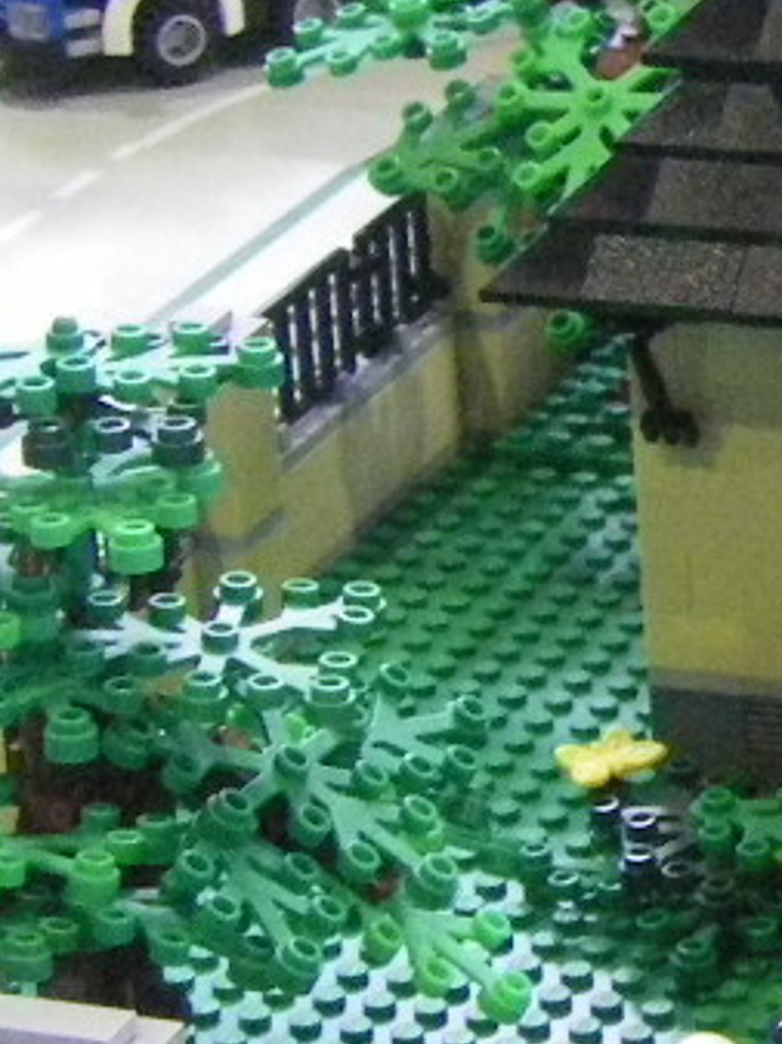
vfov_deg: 11.0
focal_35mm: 180
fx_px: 5429
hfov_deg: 7.8
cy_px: 507
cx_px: 1743
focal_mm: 6.3
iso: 640
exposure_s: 1/50
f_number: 3.5
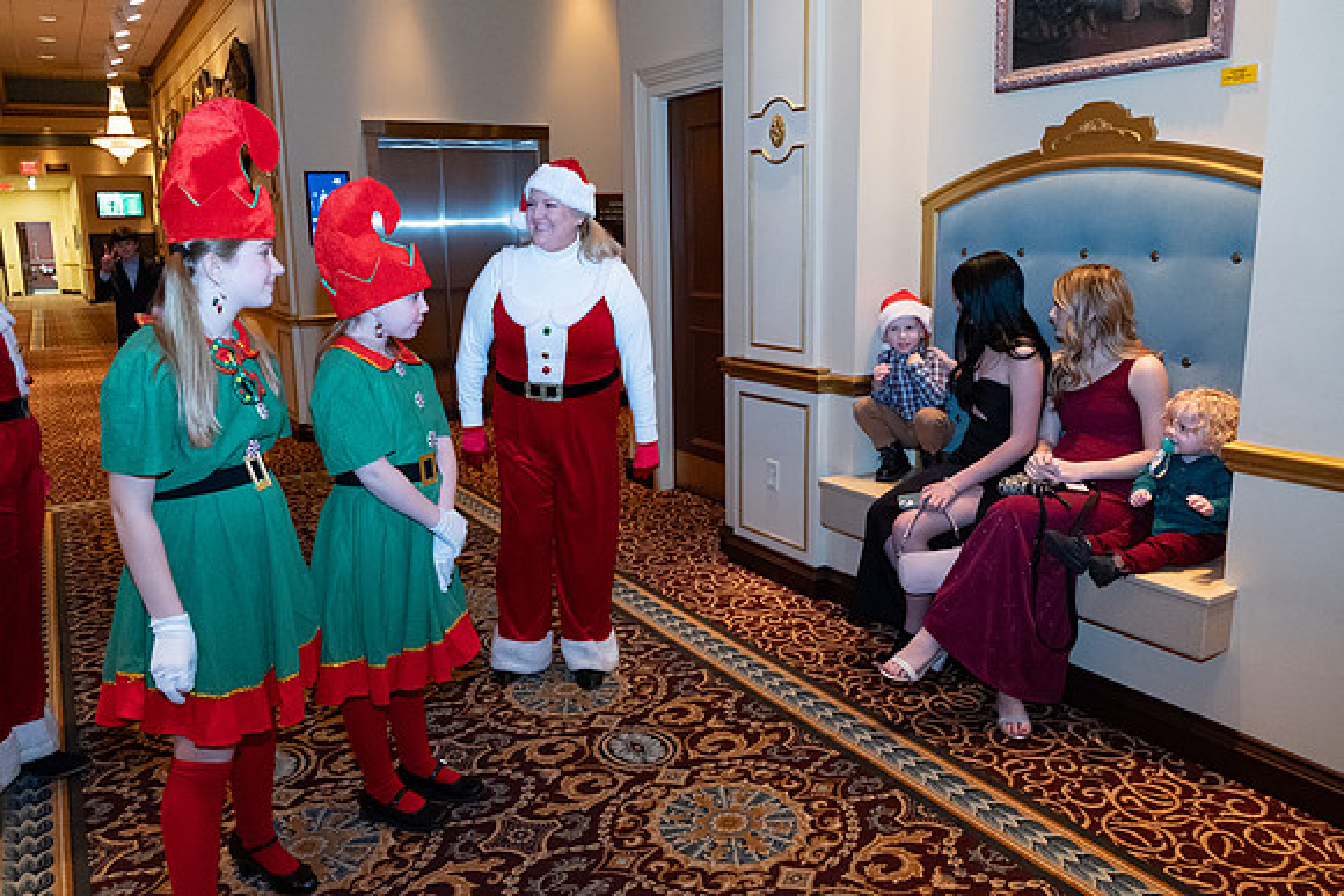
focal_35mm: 27
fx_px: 1008
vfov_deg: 48.0
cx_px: 672
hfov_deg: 67.4
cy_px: 448
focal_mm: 18
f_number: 2.8
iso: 2500
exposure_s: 1/125
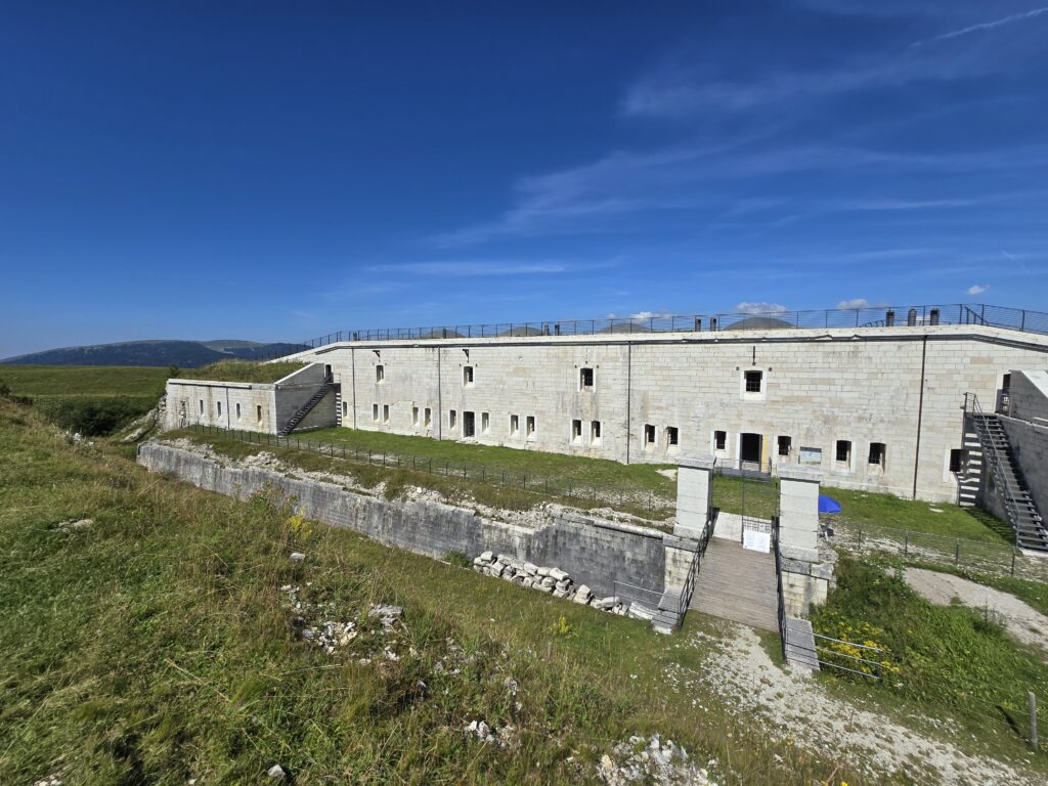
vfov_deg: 89.9
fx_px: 394
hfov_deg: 106.2
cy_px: 393
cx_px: 524
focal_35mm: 13
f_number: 2.2
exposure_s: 1/4054
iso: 50
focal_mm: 2.2
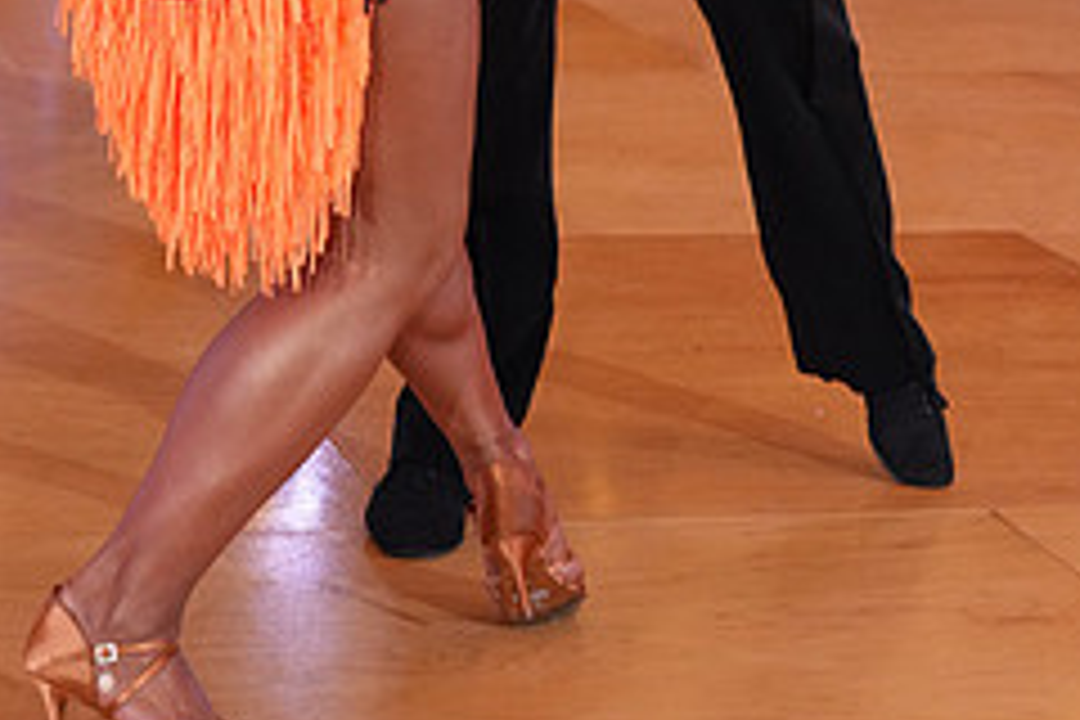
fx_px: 3120
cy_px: -360
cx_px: 362
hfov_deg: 19.6
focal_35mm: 104
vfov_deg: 12.5
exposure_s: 1/200
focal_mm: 43
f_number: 5.6
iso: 2500
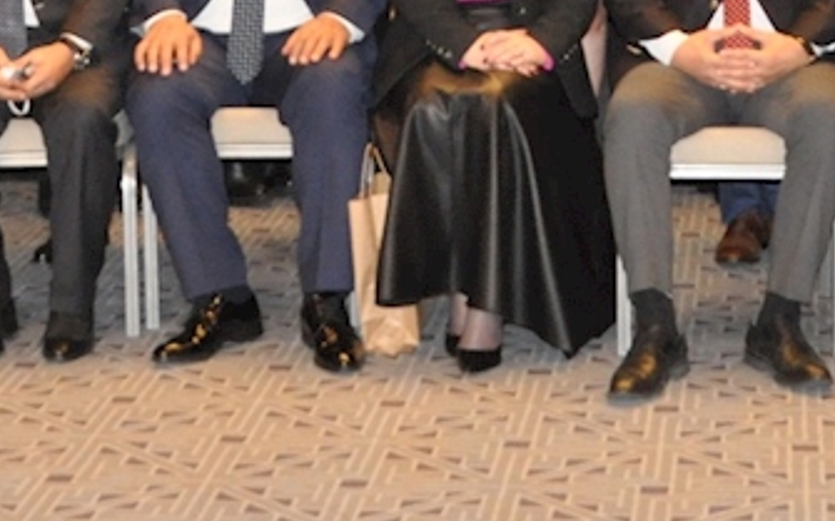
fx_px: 3002
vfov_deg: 9.6
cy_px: -244
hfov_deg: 15.8
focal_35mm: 132
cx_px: 457
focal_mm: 24
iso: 1600
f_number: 5
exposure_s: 1/60
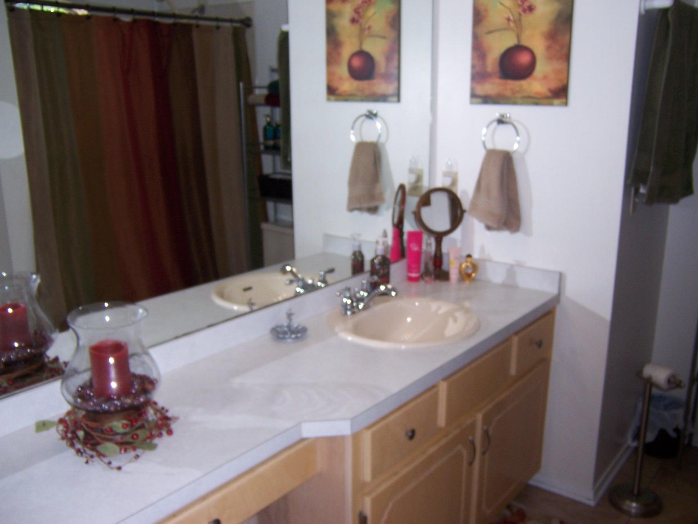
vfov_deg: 42.9
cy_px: 262
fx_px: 665
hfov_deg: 55.4
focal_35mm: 33
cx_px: 349
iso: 80
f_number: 2.8
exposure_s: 1/60
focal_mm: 5.5
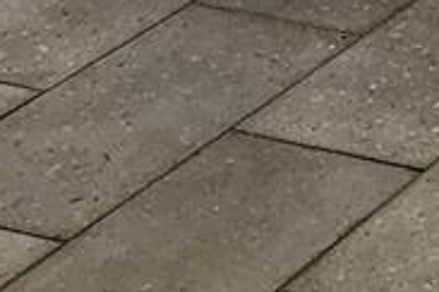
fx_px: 2329
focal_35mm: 191
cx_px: 914
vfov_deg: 6.4
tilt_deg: -6.2
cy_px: -699
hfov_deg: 9.9
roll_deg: -0.6
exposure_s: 1/529
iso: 20
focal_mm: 3.99
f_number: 1.8
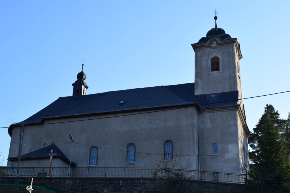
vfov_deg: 22.7
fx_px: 484
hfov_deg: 33.4
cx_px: 145
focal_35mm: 60
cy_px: 96
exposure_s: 1/250
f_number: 10
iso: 400
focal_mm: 40
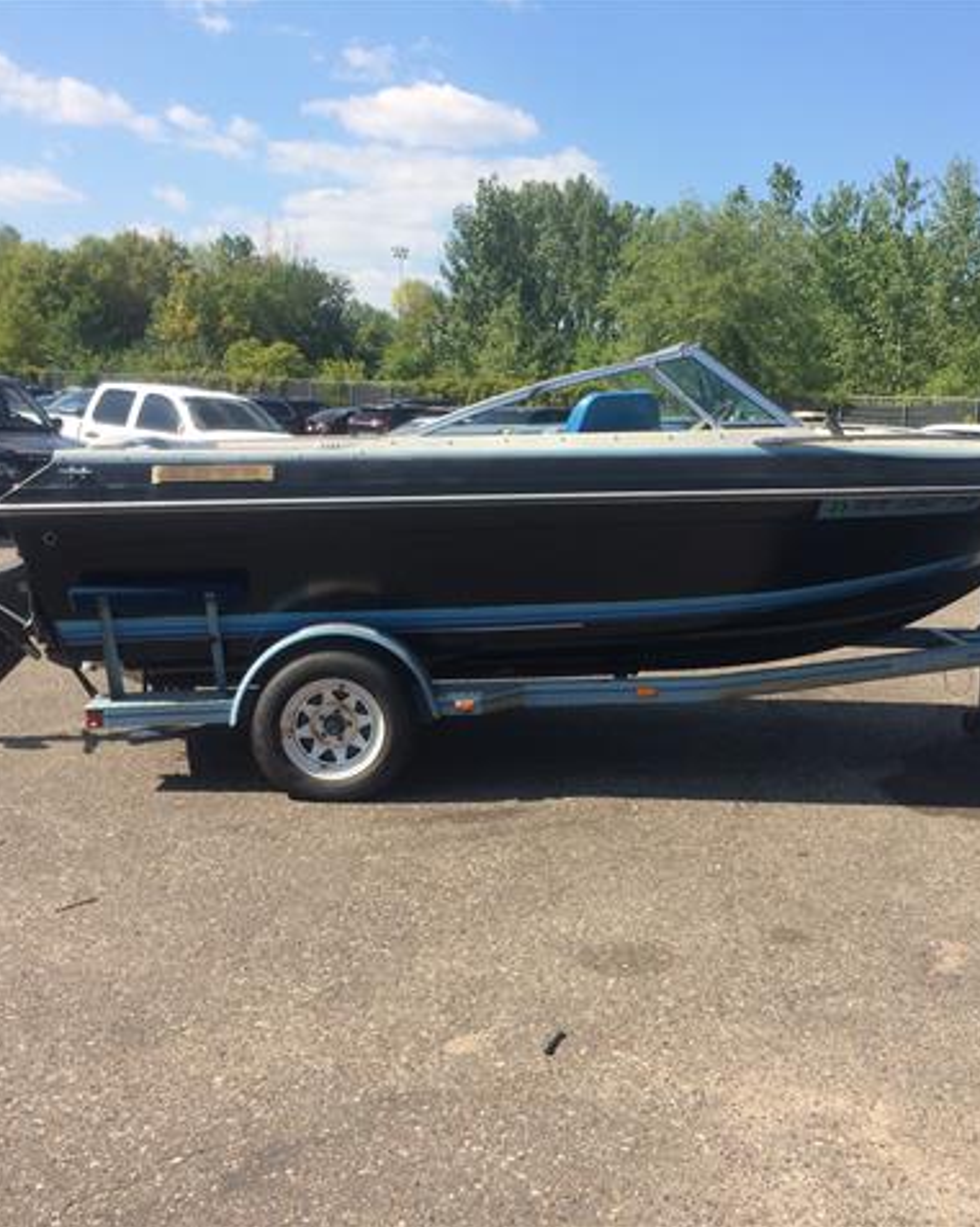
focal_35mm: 38
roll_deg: -2.0
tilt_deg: -8.8
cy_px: 612
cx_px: 597
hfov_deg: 38.9
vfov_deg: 48.0
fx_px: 1379
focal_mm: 4.15
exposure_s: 1/1368
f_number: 2.2
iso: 32
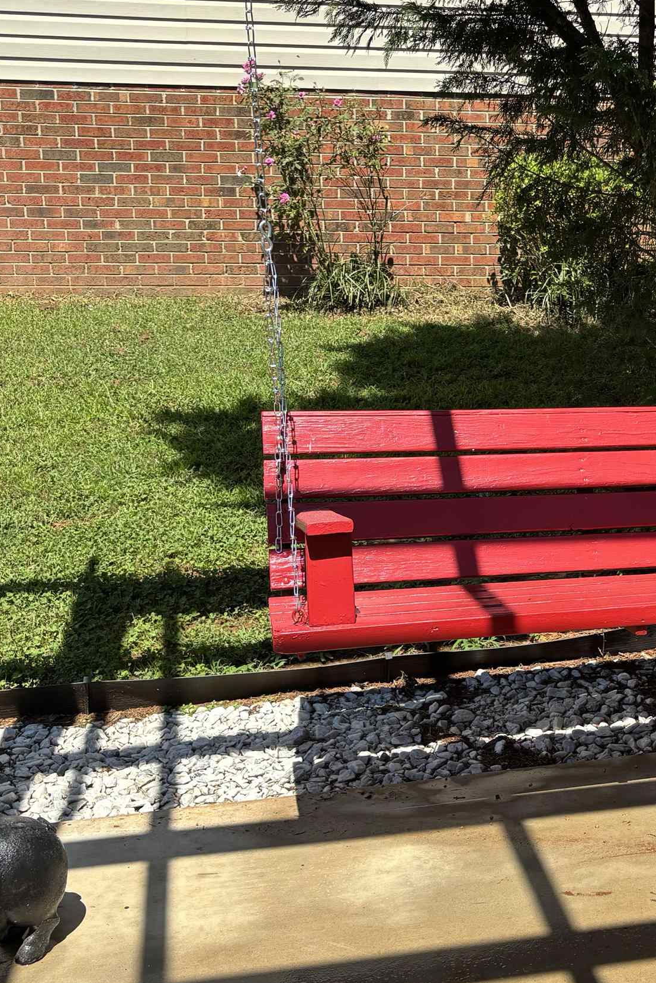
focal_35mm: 50
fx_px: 1366
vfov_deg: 39.6
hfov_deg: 25.8
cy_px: 490
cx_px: 641
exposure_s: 1/1751
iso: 50
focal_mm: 5.96
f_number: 1.6
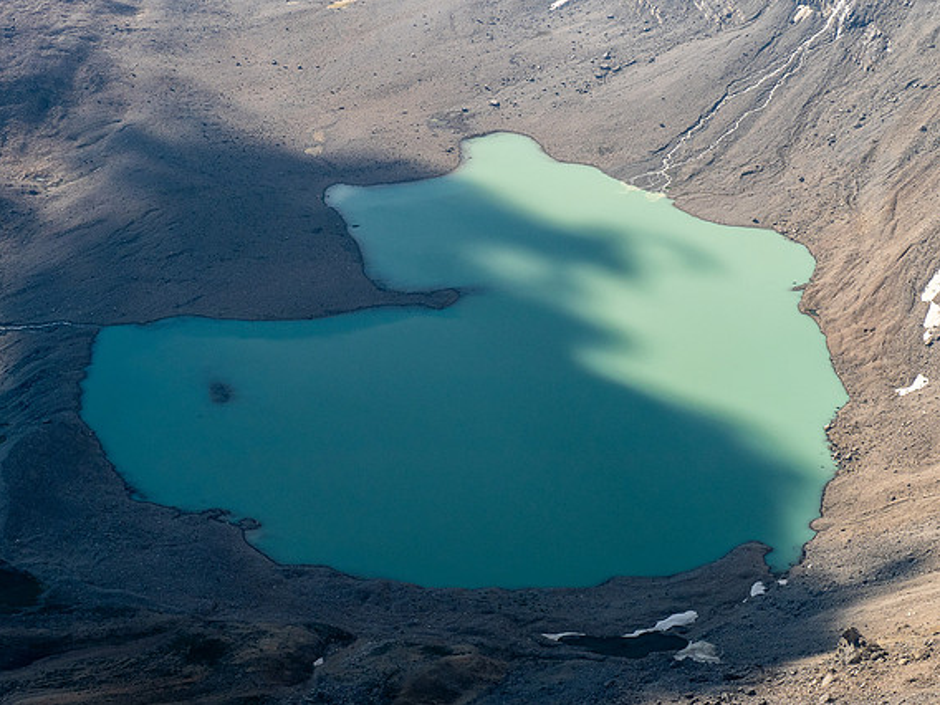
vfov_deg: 14.8
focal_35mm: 100
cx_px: 463
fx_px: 2716
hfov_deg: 19.6
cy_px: 347
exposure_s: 1/250
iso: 200
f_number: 8
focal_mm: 49
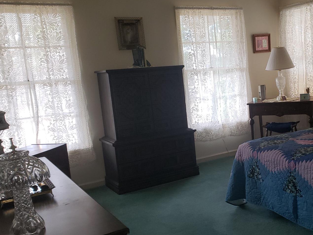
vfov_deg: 34.3
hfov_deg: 43.1
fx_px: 380
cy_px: 119
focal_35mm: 42
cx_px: 241
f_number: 2.4
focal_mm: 4.3
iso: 100
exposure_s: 1/60
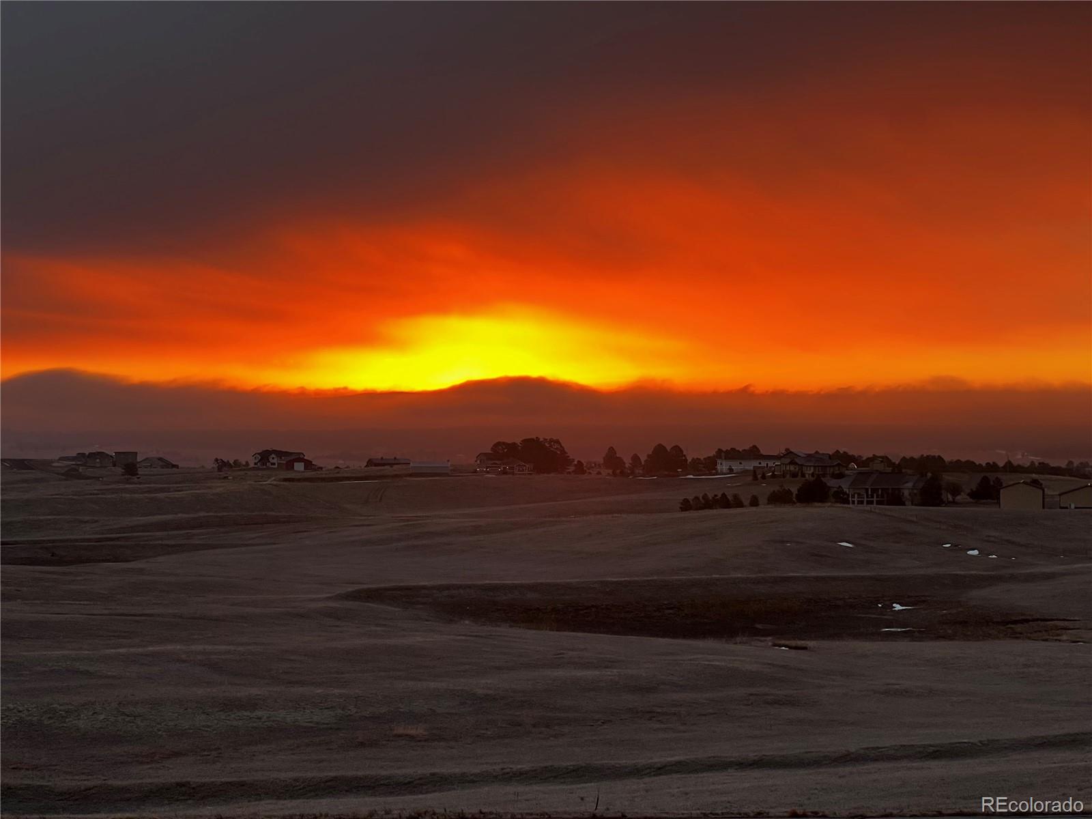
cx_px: 546
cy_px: 410
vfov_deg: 19.1
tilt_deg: +0.3
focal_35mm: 77
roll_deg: -0.1
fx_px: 2429
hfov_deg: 25.3
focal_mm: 9
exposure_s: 1/99
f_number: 2.8
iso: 50
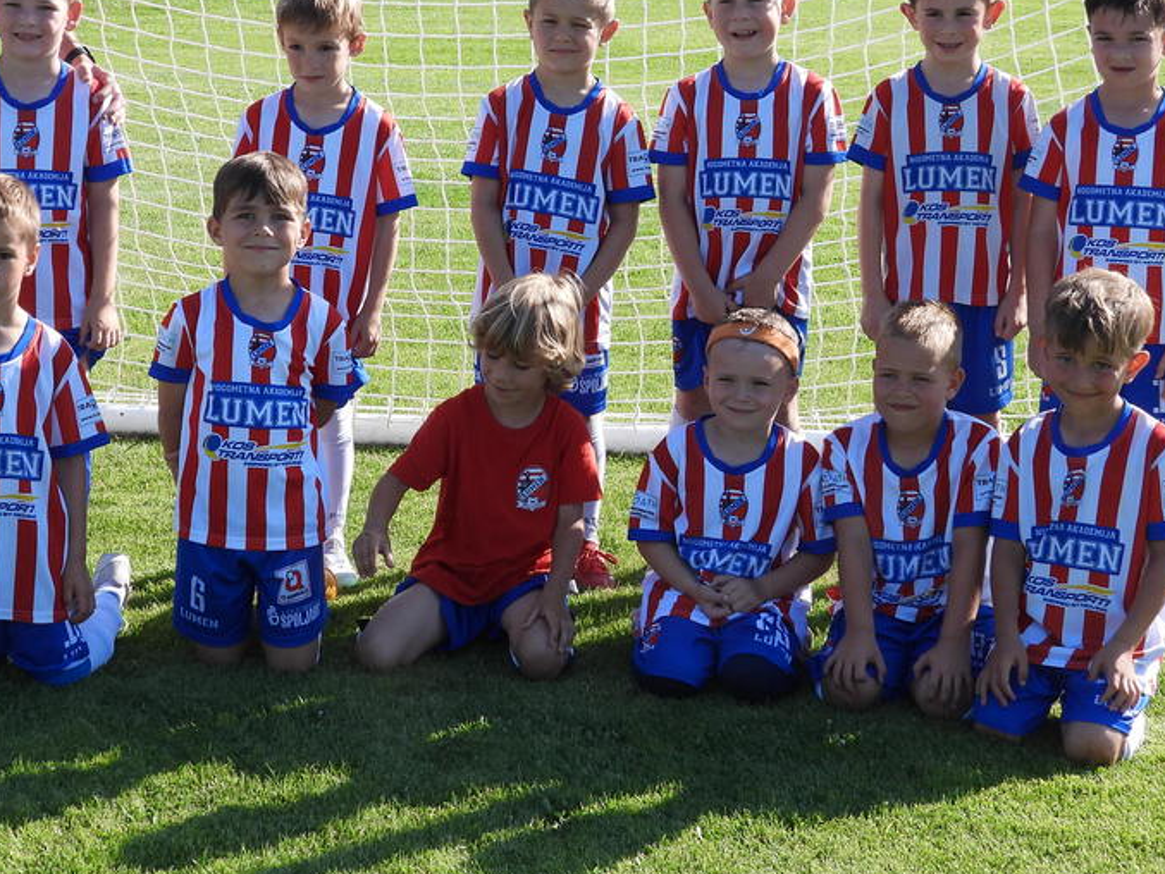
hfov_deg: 25.0
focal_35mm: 78
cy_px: 241
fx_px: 2626
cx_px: 461
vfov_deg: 18.8
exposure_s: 1/640
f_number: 3.2
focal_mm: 7.9
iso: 100
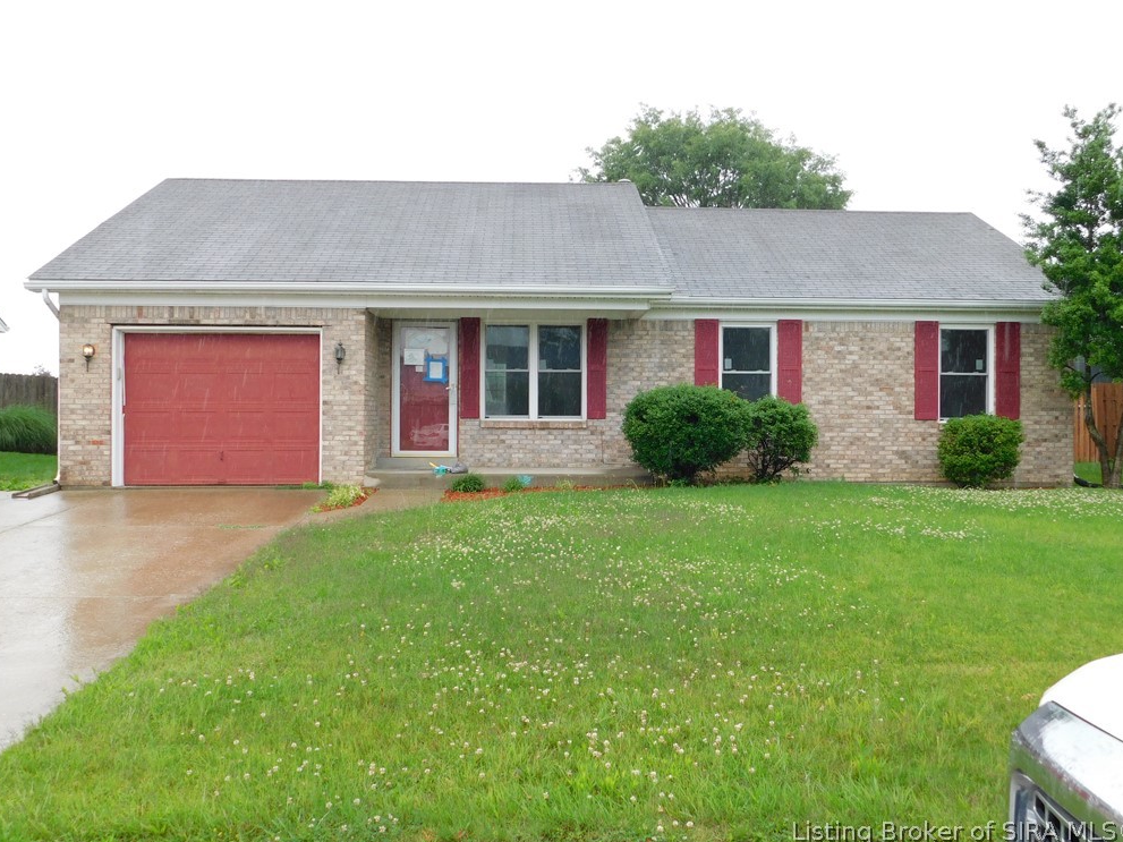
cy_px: 415
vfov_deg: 45.4
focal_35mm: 31
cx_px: 568
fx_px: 1006
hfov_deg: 58.4
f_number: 3.2
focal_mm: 5.3
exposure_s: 1/250
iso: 125
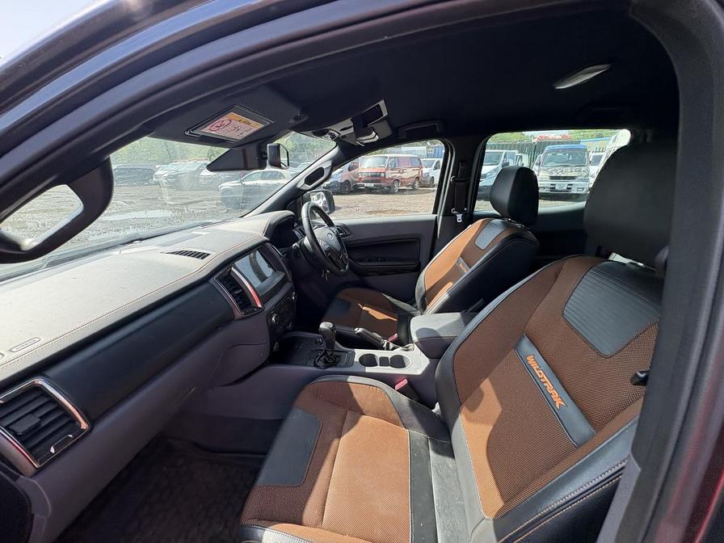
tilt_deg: -28.1
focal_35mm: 14
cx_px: 362
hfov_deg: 102.1
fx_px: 293
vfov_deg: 85.7
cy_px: 272
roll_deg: -4.6
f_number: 2.2
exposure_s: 1/321
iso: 64
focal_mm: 2.22
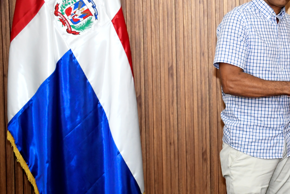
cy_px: 46
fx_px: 685
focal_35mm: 85
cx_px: 302
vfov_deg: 16.0
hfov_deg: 22.8
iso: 1250
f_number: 4
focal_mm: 27
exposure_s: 1/125
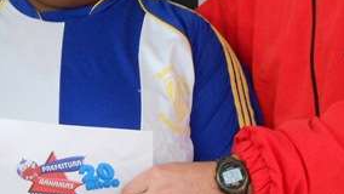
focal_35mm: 243
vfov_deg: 5.0
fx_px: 2217
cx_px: 36
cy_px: -15
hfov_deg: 8.8
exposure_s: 1/60
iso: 400
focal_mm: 17.6
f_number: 5.5
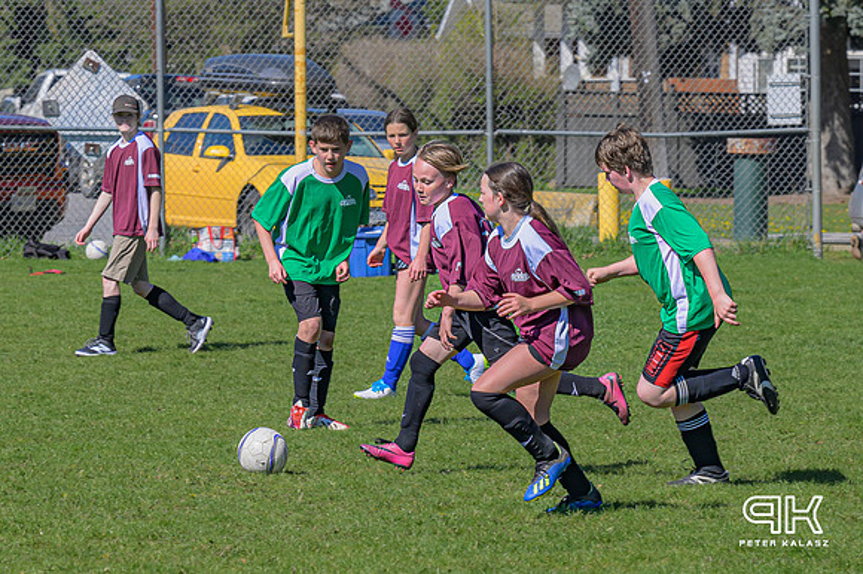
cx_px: 392
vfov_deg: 4.9
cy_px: 264
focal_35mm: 278
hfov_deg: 7.4
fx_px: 6658
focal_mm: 120
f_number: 6.3
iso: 180
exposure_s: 1/500
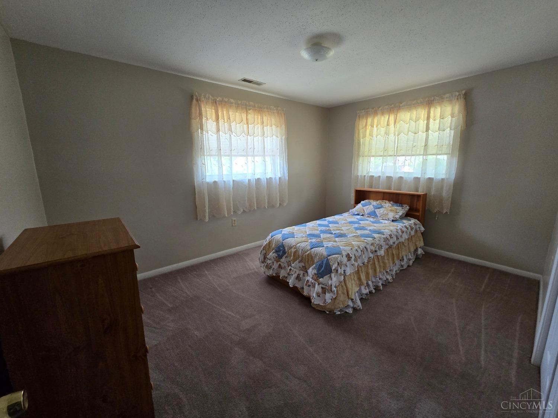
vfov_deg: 89.9
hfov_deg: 106.2
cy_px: 209
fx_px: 210
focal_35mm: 13
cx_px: 279
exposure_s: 1/60
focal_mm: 2.2
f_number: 2.2
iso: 200
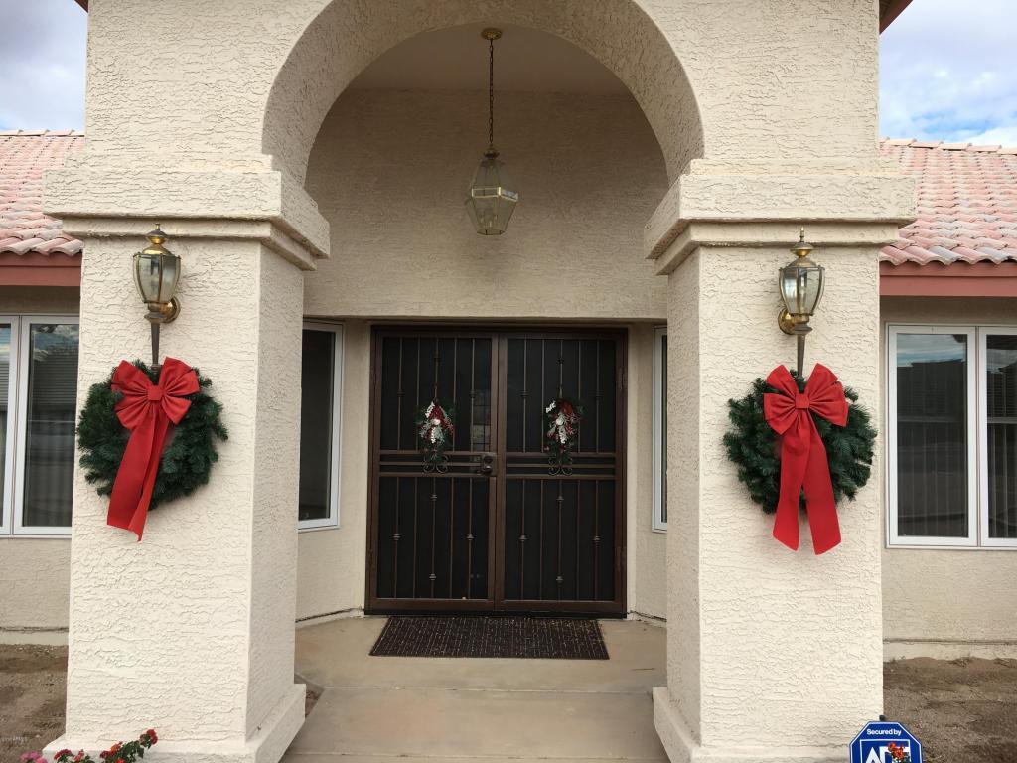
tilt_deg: +1.8
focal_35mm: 29
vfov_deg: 48.2
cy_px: 382
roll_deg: -0.2
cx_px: 508
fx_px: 852
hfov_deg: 61.7
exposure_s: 1/725
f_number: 2.2
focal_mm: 4.15
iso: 25
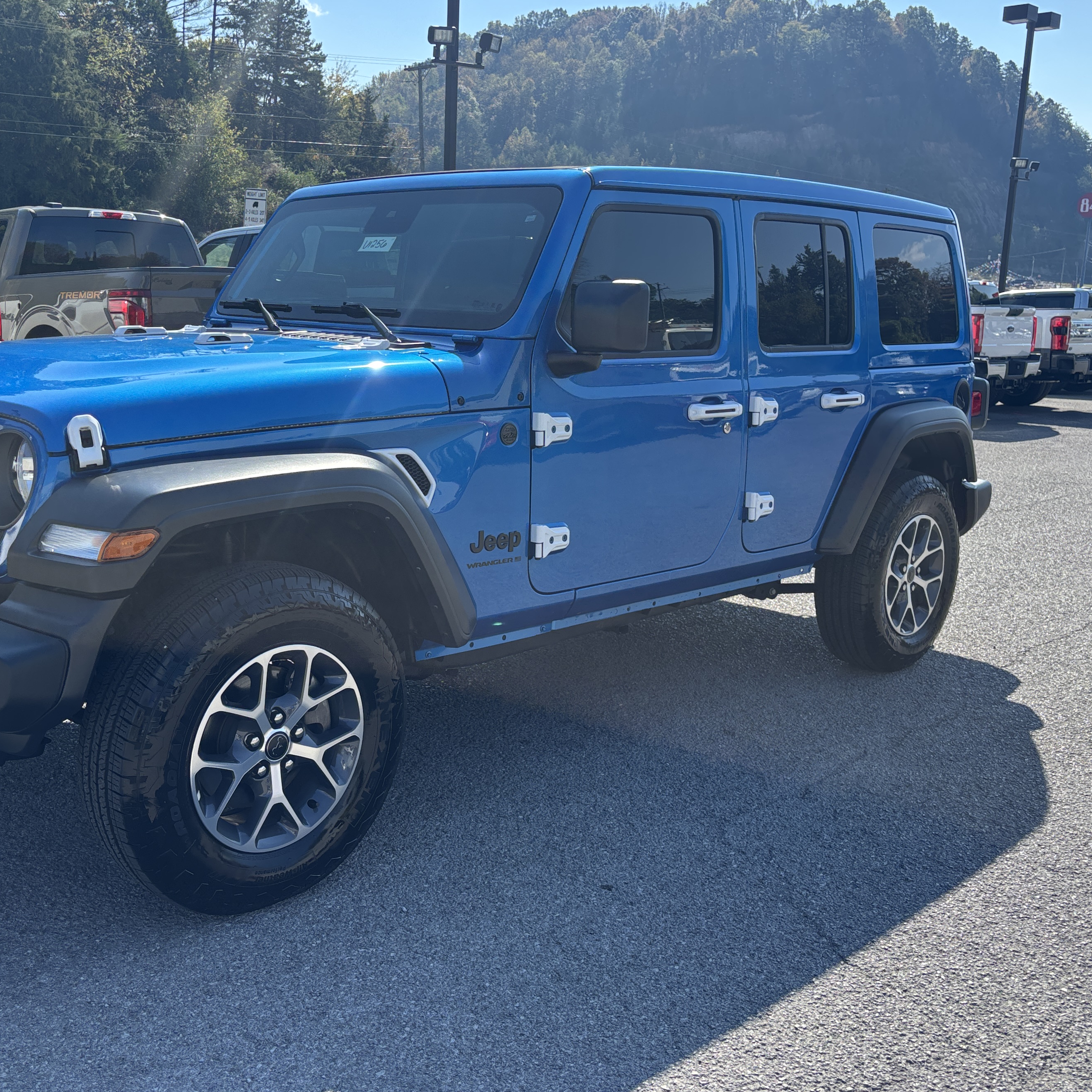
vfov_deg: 47.2
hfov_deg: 46.9
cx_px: 424
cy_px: 497
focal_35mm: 35
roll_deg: -2.0
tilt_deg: -7.3
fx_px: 1249
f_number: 1.6
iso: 50
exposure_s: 1/1279
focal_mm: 5.96
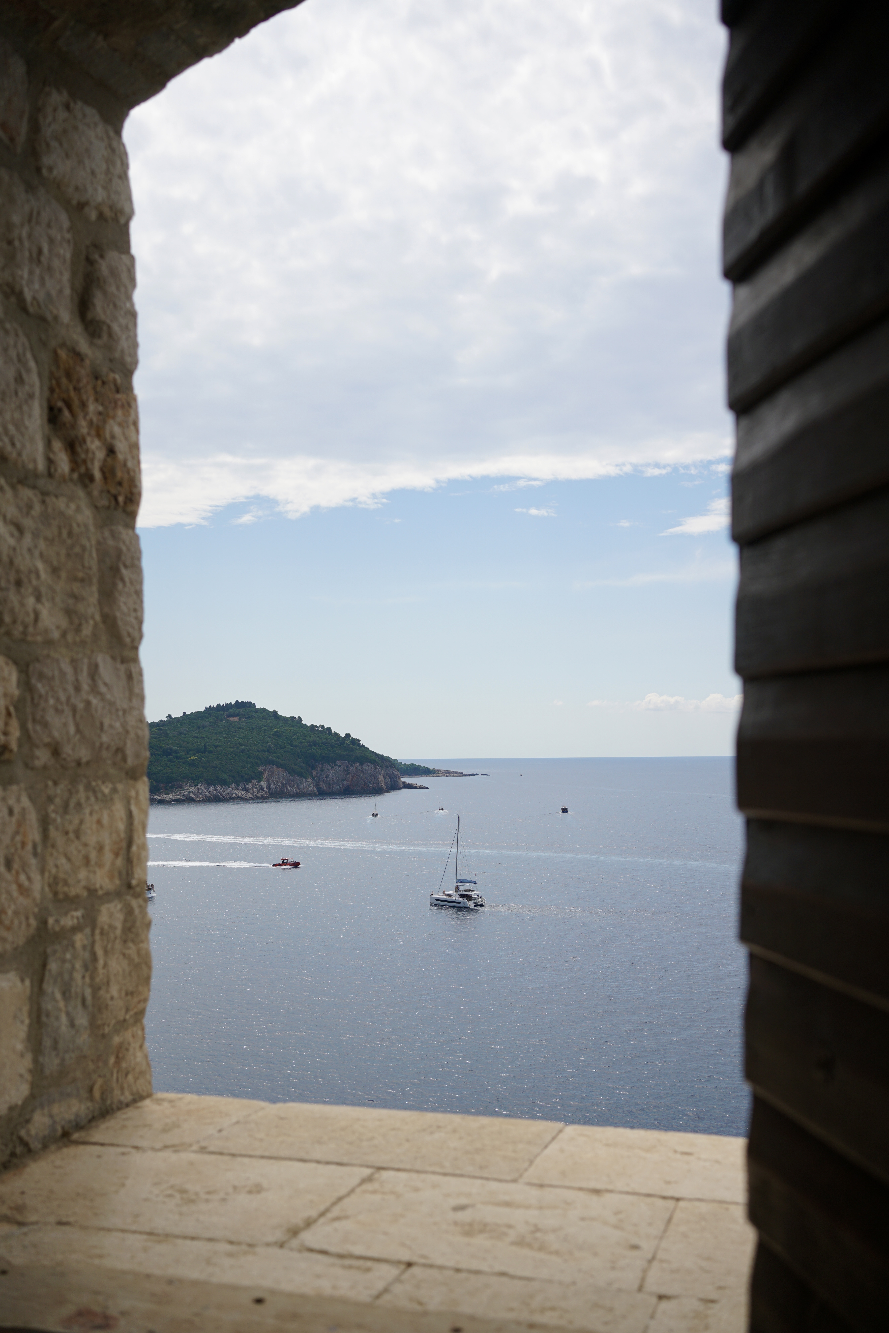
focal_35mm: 35
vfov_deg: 54.4
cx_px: 444
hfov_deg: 37.9
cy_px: 666
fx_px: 1296
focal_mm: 35
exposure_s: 1/2000
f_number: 5
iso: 200
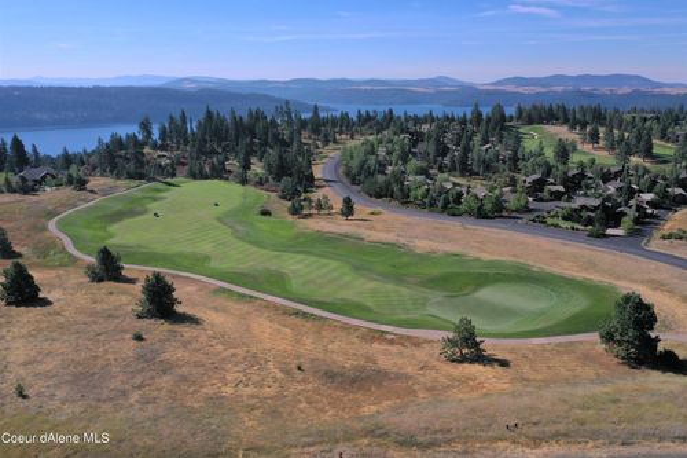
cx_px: 344
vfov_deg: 46.4
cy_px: 229
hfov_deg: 65.5
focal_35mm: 28
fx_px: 534
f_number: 6.3
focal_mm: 10.26
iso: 100
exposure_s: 1/800
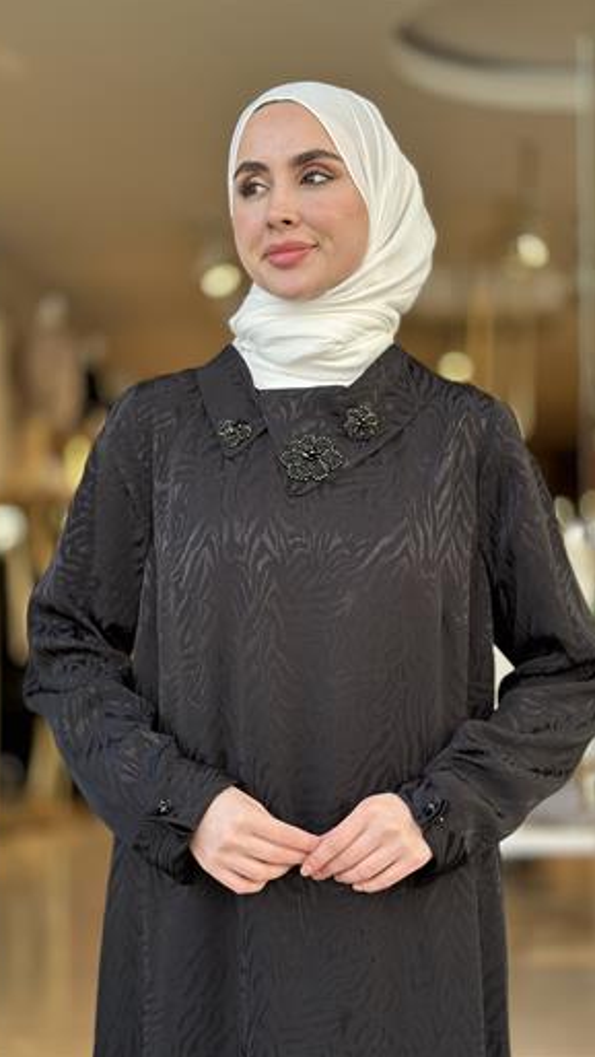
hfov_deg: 22.7
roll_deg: -0.5
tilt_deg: +1.9
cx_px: 309
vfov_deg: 39.2
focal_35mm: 53
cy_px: 525
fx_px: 1485
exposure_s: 1/245
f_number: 1.78
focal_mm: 6.86
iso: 80
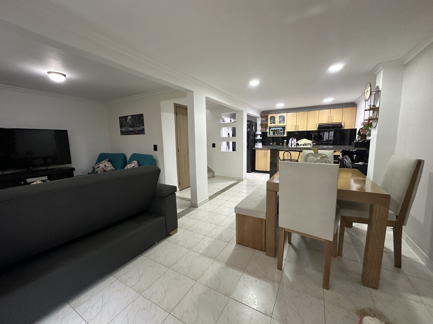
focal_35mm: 14
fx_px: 175
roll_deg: +1.4
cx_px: 216
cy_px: 162
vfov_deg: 85.7
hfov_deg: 102.1
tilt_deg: -6.7
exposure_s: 1/60
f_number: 2.2
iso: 400
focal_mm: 2.22
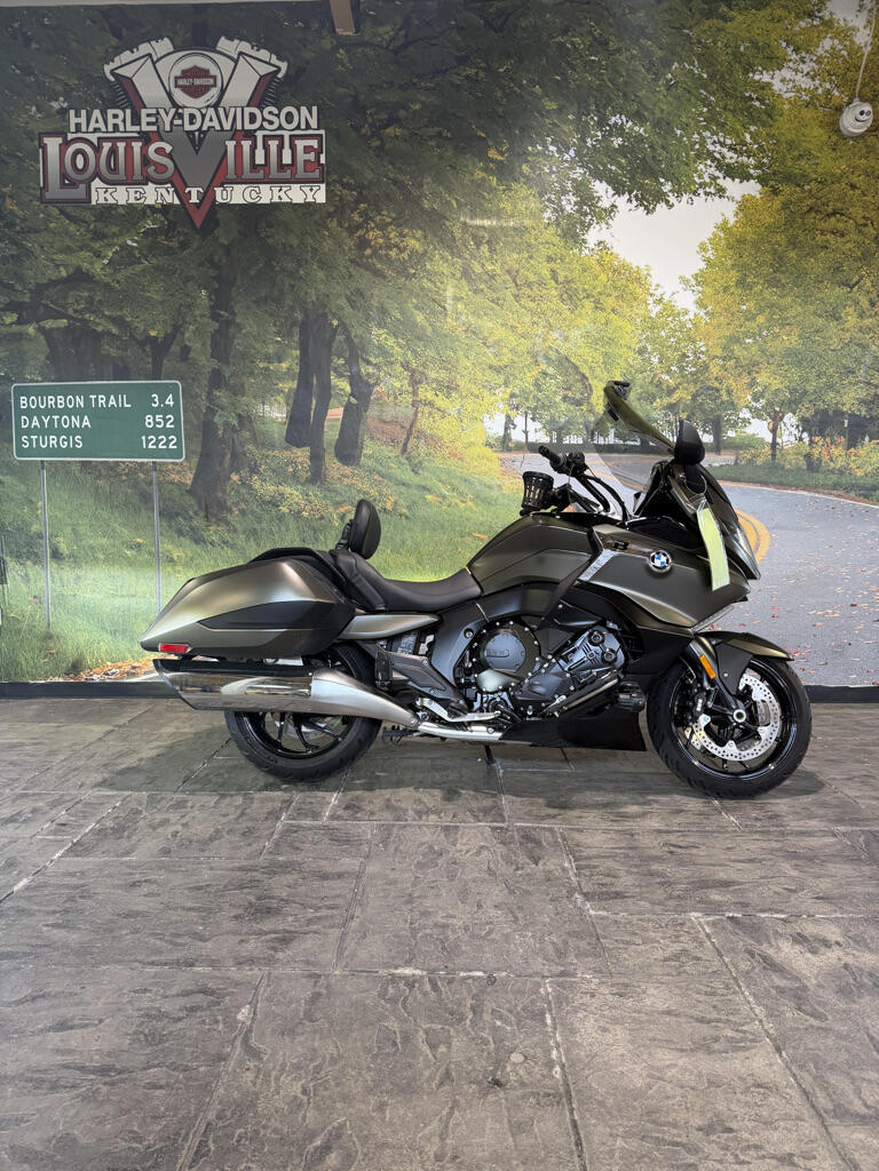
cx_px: 440
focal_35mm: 24
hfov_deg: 56.8
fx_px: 813
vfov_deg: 71.6
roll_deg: -1.1
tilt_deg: -3.6
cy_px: 586
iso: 125
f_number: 1.78
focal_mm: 6.76
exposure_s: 1/60
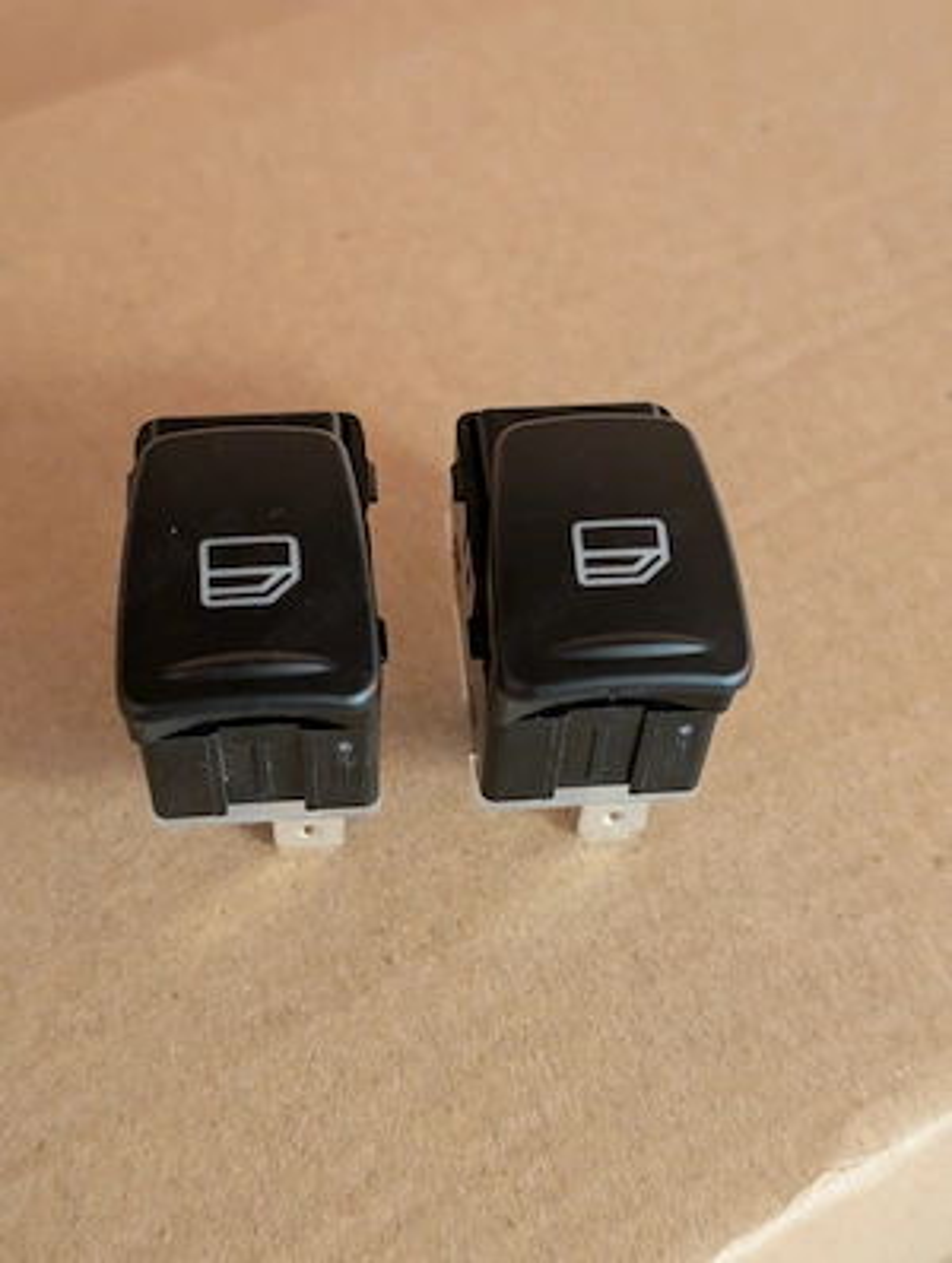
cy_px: 632
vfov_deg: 38.8
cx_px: 476
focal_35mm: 49
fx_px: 1791
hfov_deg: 29.8
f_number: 1.68
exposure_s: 1/22.3
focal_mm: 6.9
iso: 1388
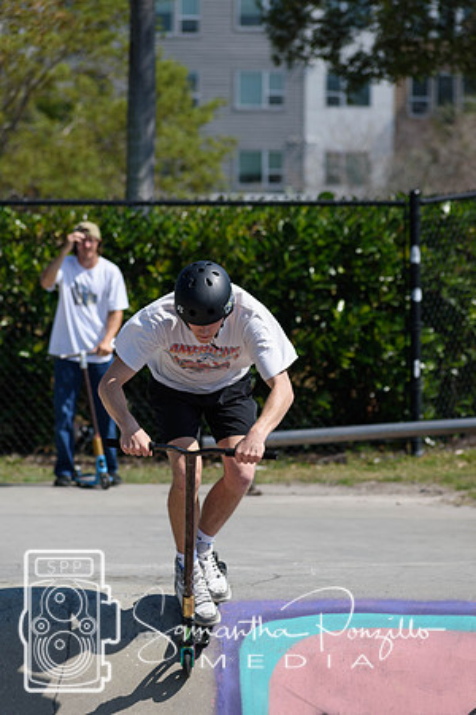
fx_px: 4462
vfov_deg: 9.1
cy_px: 358
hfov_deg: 6.1
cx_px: 238
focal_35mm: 225
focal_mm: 150
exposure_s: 1/2000
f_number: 5.6
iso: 250
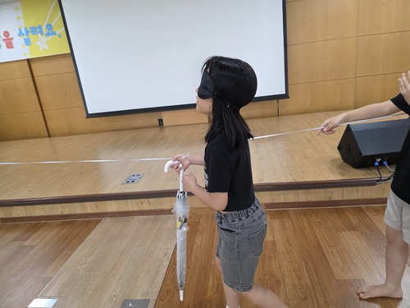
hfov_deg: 73.9
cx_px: 205
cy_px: 154
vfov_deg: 58.9
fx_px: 272
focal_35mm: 23
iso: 320
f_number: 1.7
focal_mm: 6.3
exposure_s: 1/120
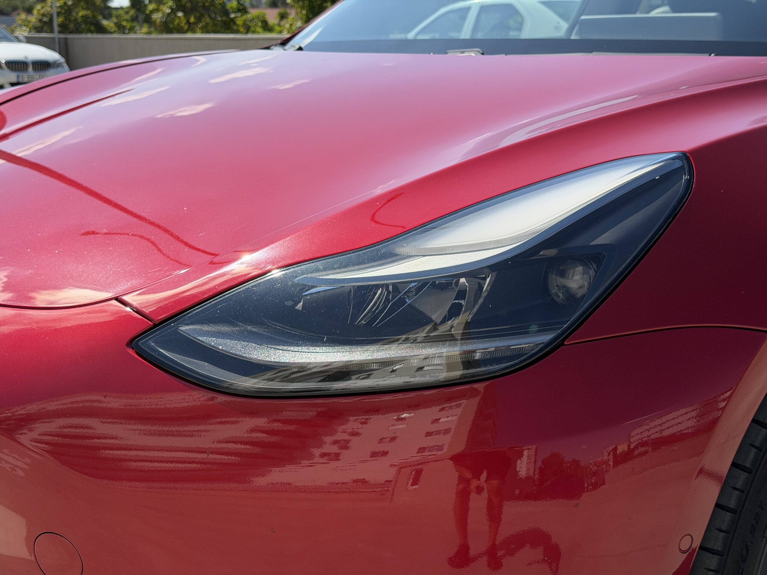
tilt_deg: -13.4
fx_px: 1064
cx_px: 384
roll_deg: +0.9
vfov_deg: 30.3
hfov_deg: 39.7
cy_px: 288
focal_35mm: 48
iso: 64
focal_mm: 6.76
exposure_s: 1/4098
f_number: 1.78
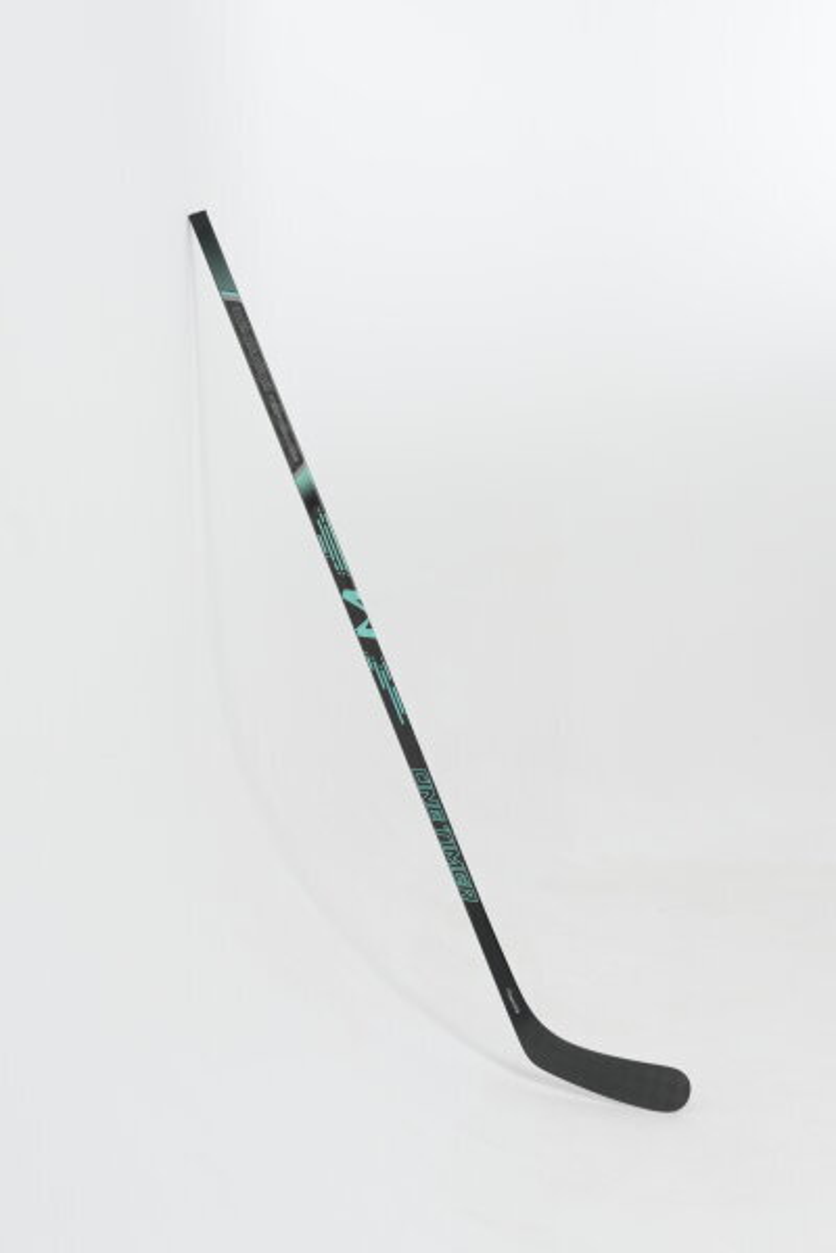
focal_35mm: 52
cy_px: 626
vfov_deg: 38.2
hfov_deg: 26.0
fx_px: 1811
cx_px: 418
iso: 100
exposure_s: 1/160
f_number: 6.3
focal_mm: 35
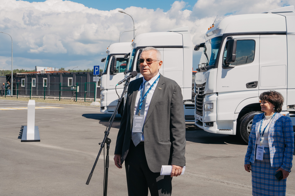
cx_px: 148
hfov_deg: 39.6
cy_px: 98
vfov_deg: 27.0
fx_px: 410
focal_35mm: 50
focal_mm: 50
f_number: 14
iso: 160
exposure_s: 1/125
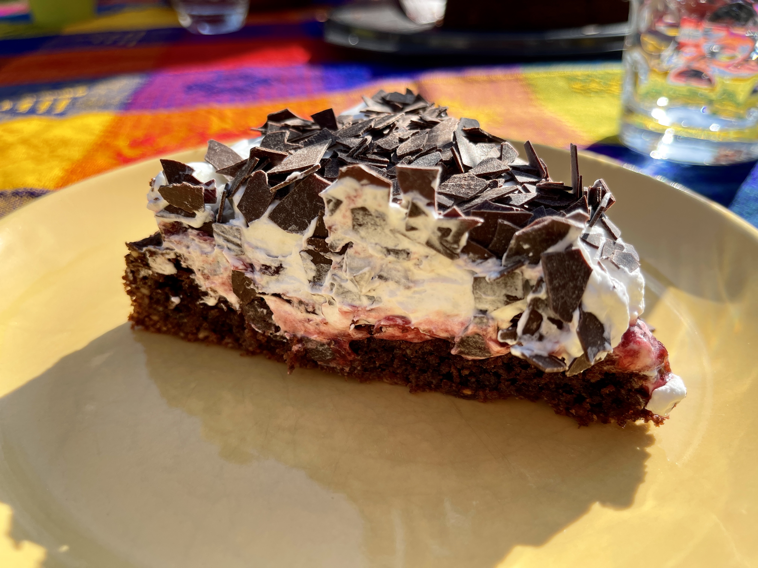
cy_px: 284
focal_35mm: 26
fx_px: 569
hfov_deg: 67.3
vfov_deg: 53.1
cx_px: 379
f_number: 1.6
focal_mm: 5.1
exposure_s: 1/2083
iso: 32
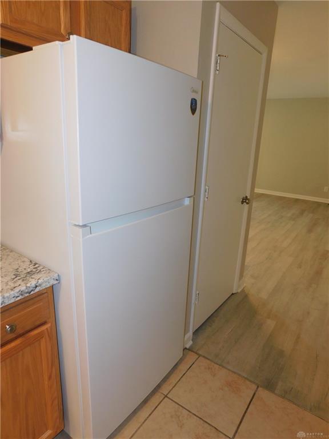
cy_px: 220
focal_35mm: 23
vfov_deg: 73.9
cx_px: 164
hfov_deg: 58.9
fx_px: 291
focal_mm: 4
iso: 200
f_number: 3
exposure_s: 1/30
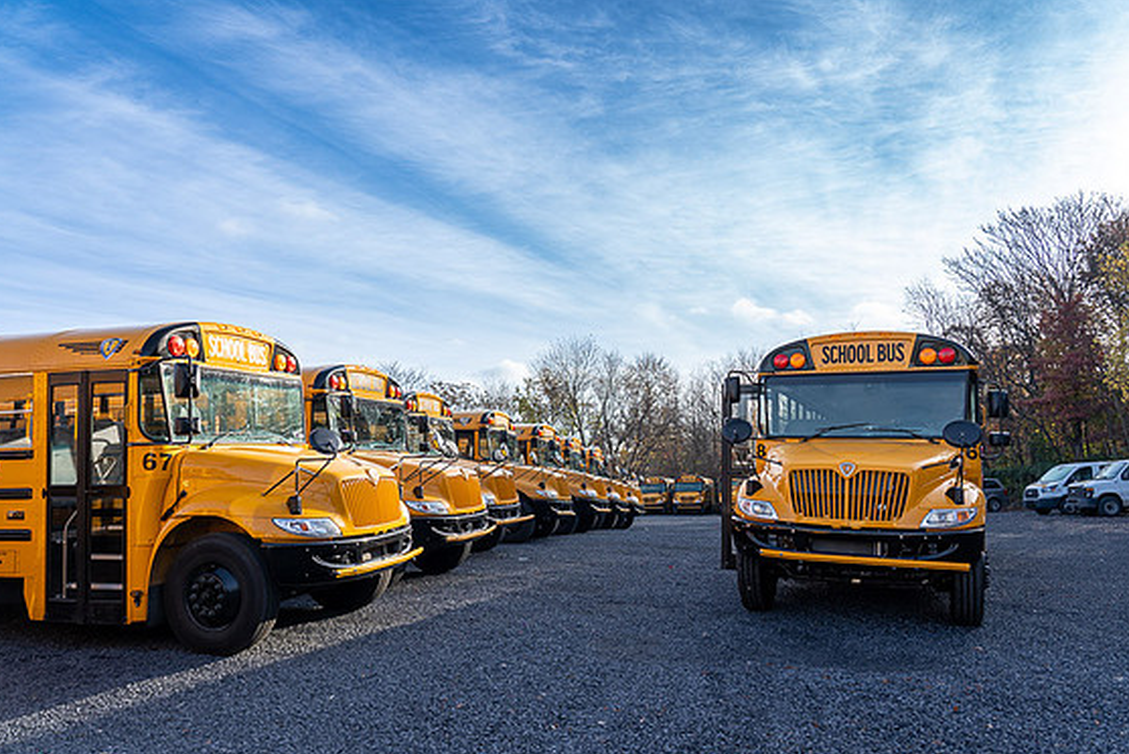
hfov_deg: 71.5
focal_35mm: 25
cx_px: 576
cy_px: 390
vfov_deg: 51.3
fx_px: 784
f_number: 5.6
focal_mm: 24
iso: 125
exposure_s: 1/400
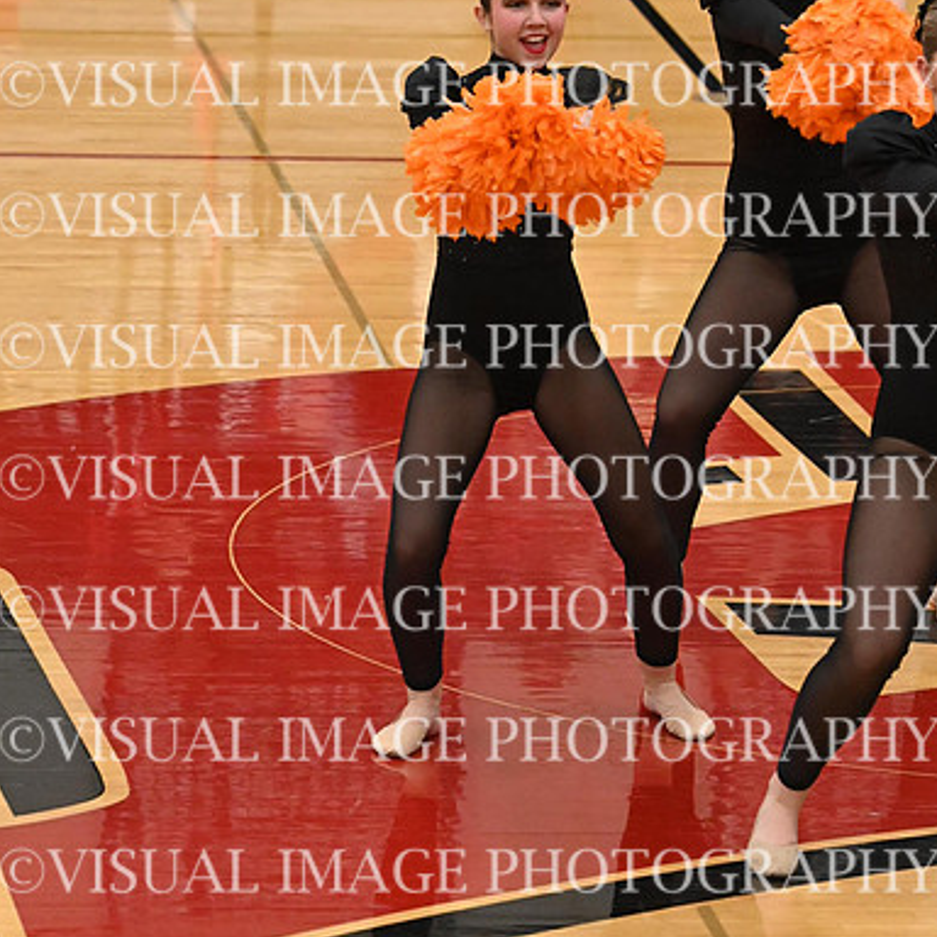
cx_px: 470
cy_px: 281
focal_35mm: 289
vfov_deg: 6.1
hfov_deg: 6.1
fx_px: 8850
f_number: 4
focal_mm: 150
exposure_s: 1/400
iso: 8000
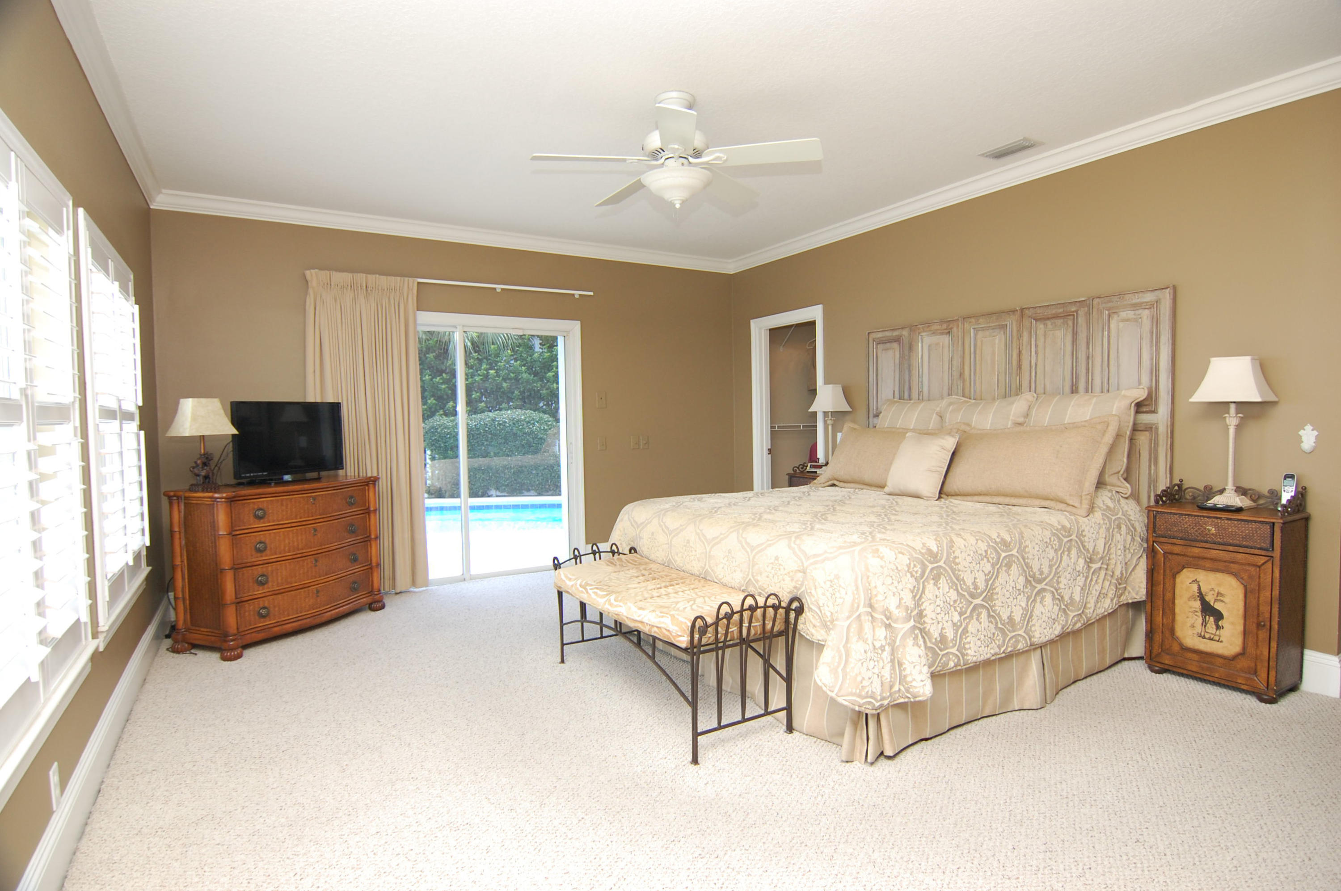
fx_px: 670
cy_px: 446
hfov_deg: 90.1
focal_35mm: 18
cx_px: 670
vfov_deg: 67.3
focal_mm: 12
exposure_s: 1/100
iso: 400
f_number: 5
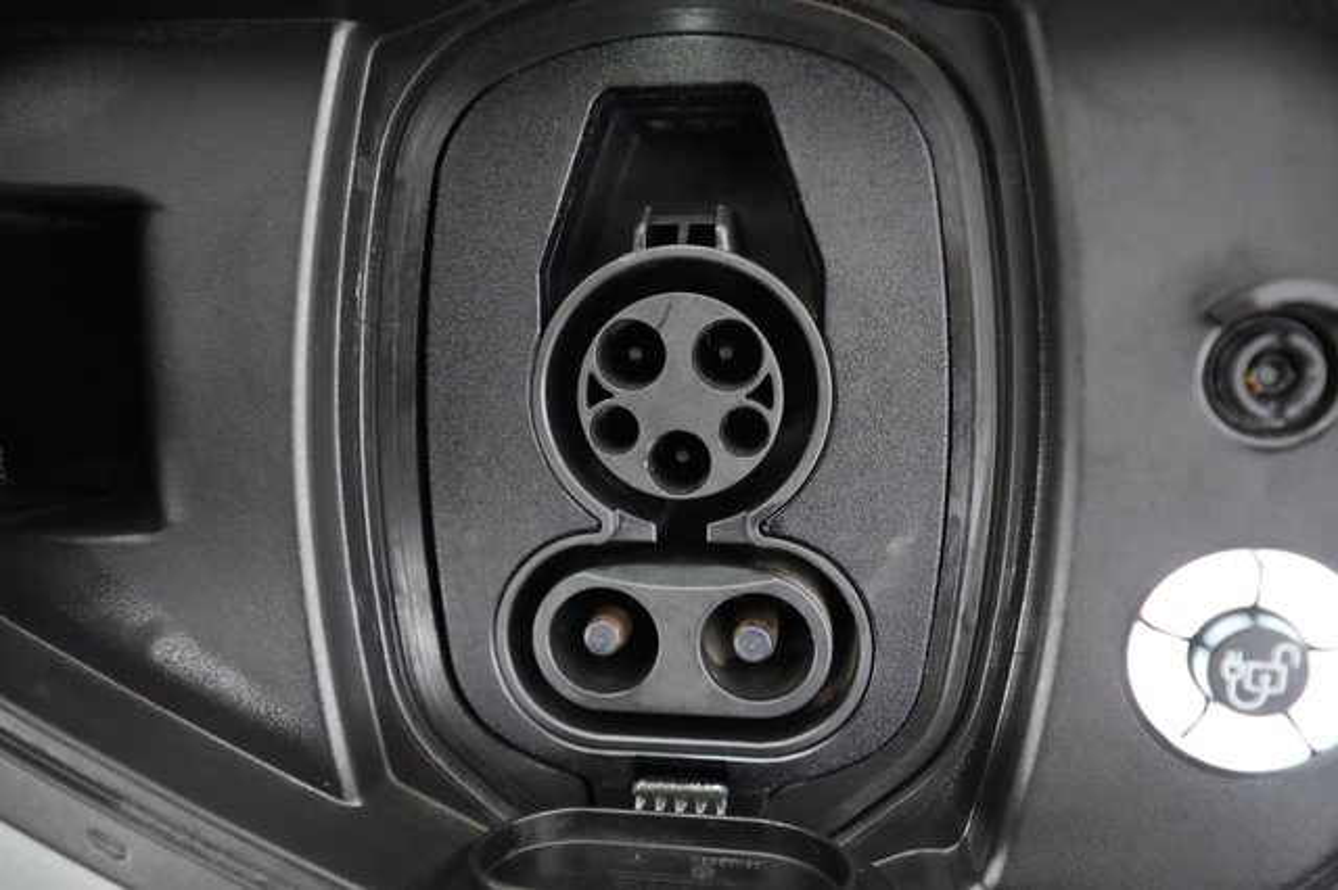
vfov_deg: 49.5
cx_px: 669
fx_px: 966
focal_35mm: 26
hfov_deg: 69.4
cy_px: 445
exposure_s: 1/50
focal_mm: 26
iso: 12800
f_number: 2.8
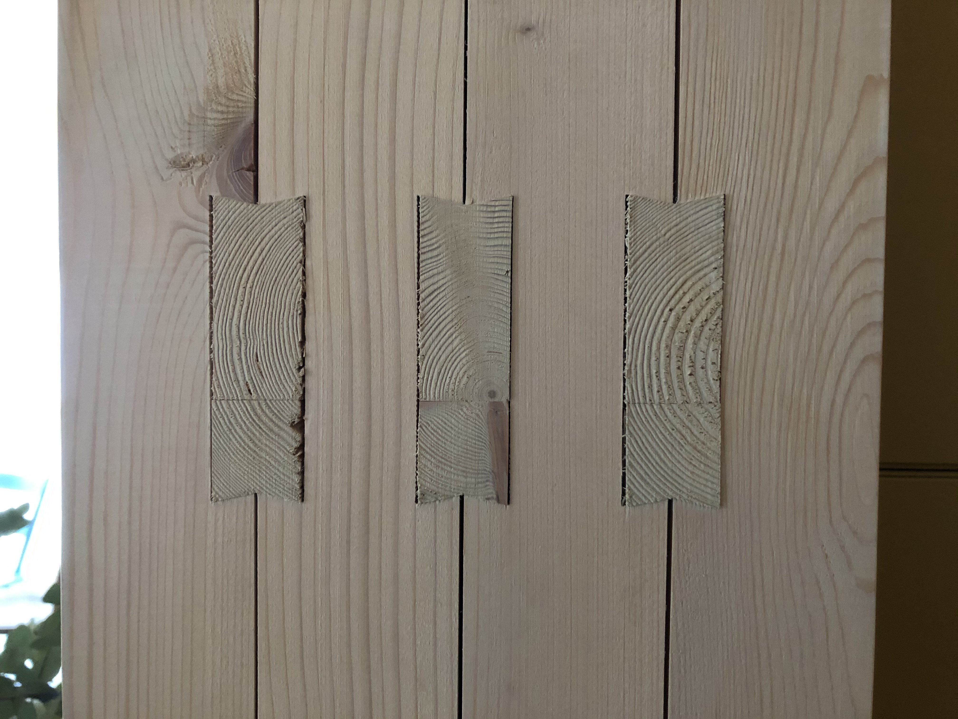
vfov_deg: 49.7
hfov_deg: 63.4
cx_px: 479
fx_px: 775
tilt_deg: -1.5
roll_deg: -1.1
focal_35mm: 28
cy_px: 360
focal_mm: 3.99
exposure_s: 1/7
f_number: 1.8
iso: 100
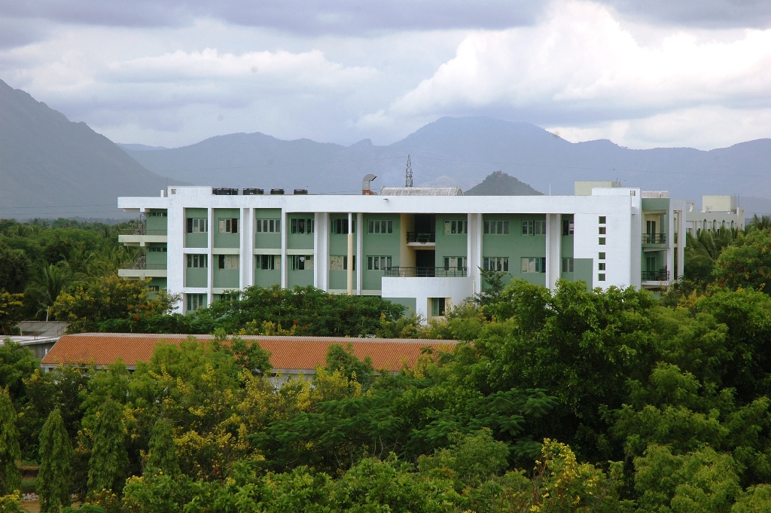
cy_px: 256
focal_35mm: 105
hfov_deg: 19.5
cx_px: 386
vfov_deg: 13.0
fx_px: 2247
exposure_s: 1/200
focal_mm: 70
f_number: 11
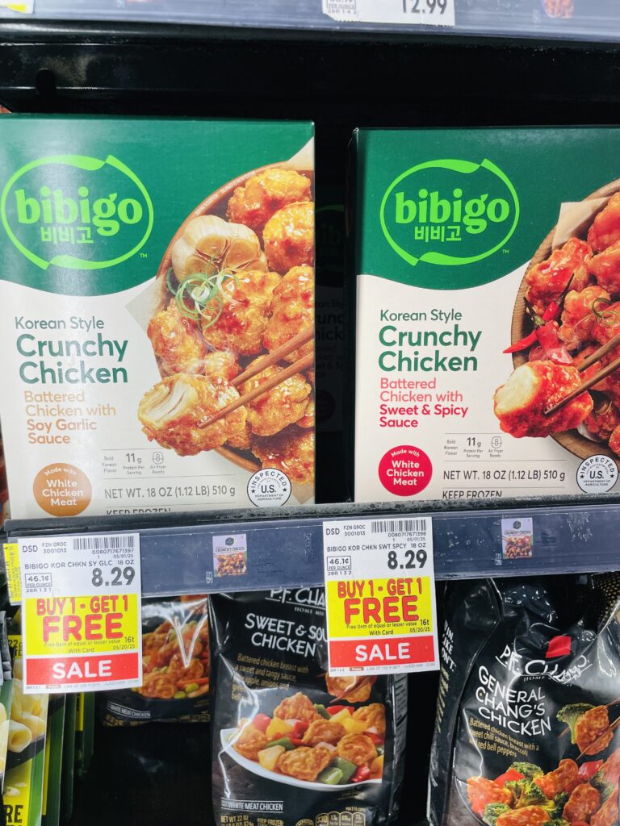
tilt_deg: -11.8
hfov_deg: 53.1
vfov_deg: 67.3
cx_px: 310
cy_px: 413
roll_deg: +1.2
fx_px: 621
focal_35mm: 26
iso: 64
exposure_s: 1/120
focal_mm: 4.2
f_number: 1.6
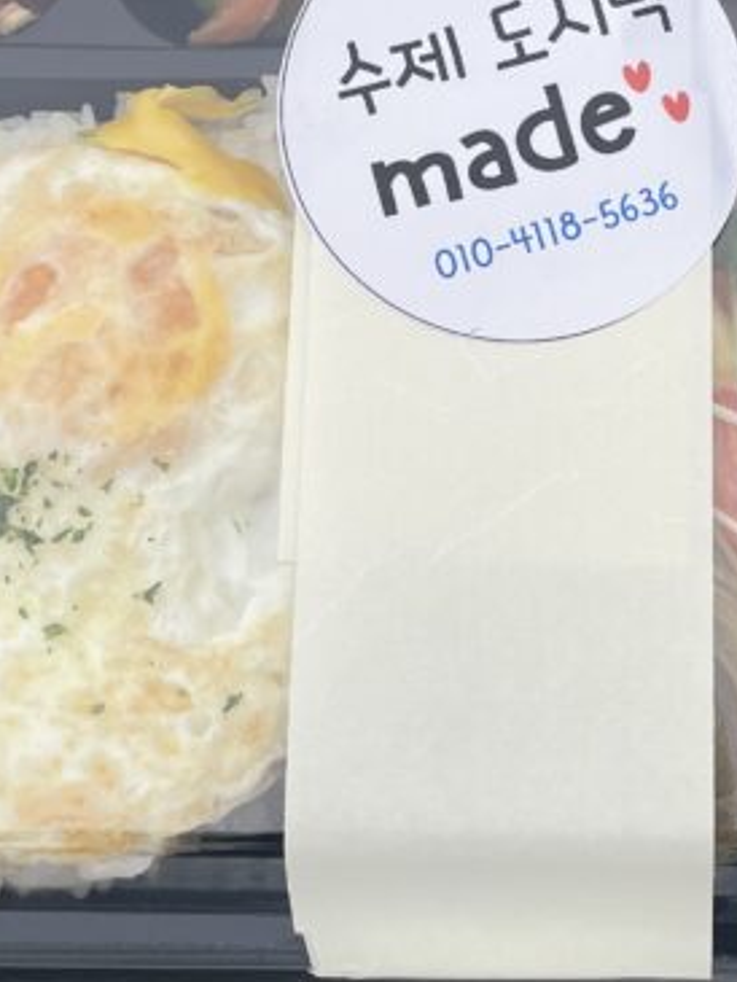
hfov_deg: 19.9
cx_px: 621
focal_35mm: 73
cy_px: 124
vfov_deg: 25.9
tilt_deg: -74.6
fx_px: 2071
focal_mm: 4.2
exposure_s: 1/437
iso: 32
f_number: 1.6
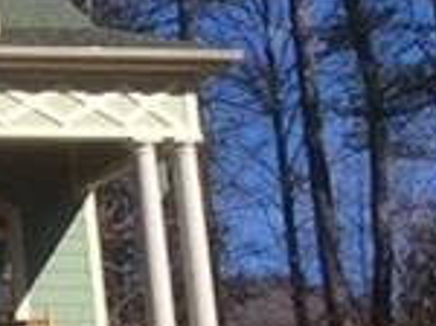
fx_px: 2741
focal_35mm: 218
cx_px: -360
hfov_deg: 8.7
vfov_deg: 6.8
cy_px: 58
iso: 32
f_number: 2.4
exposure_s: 1/1590
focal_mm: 3.3
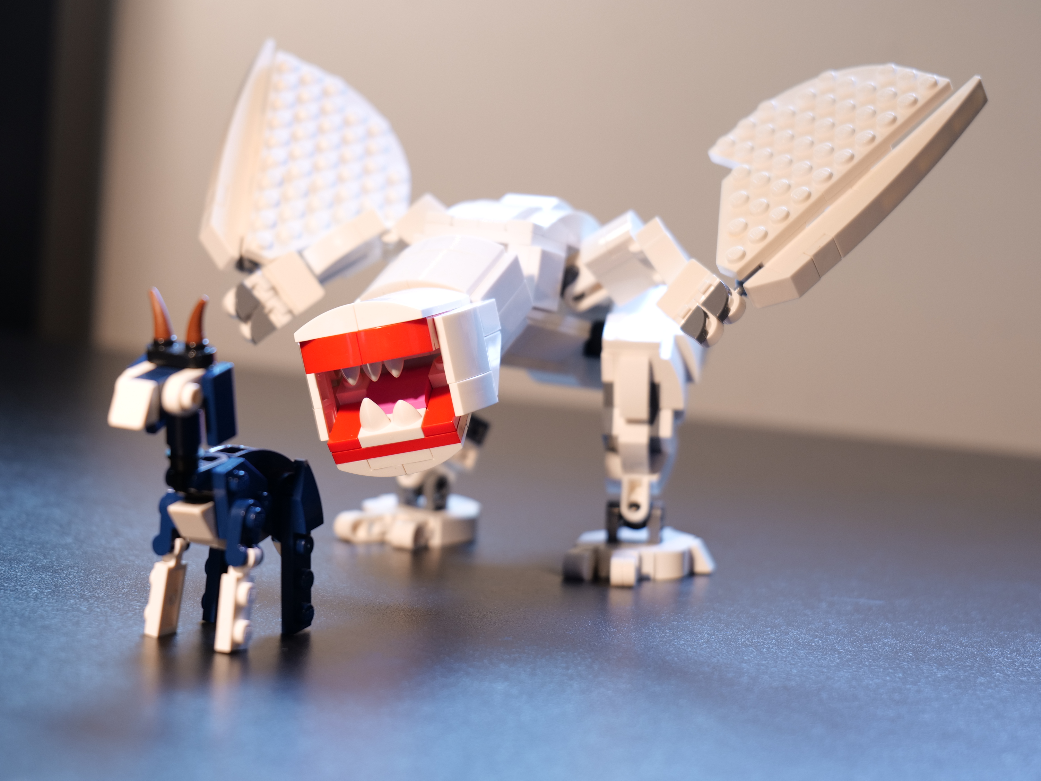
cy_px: 391
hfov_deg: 29.8
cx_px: 527
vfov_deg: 22.6
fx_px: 1955
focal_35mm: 65
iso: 400
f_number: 5.6
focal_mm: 60
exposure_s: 1/25
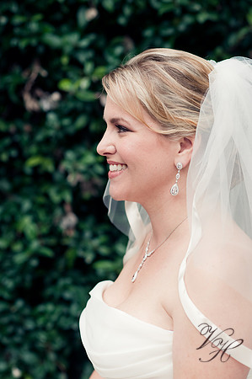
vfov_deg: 23.9
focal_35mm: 85
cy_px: 190
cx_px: 126
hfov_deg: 16.0
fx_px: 894
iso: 400
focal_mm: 85
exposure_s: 1/640
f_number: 3.5
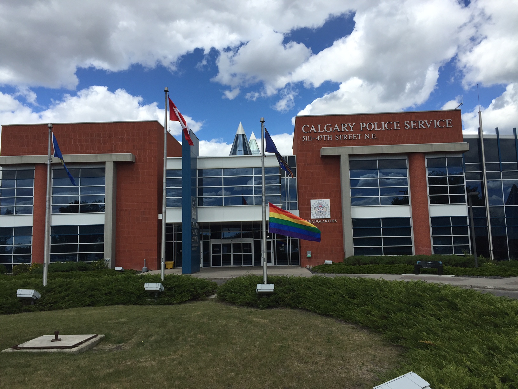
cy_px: 194
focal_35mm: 29
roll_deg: +0.8
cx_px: 259
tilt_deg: +6.7
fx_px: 434
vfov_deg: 48.2
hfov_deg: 61.7
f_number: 2.2
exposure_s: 1/2198
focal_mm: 4.15
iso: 32
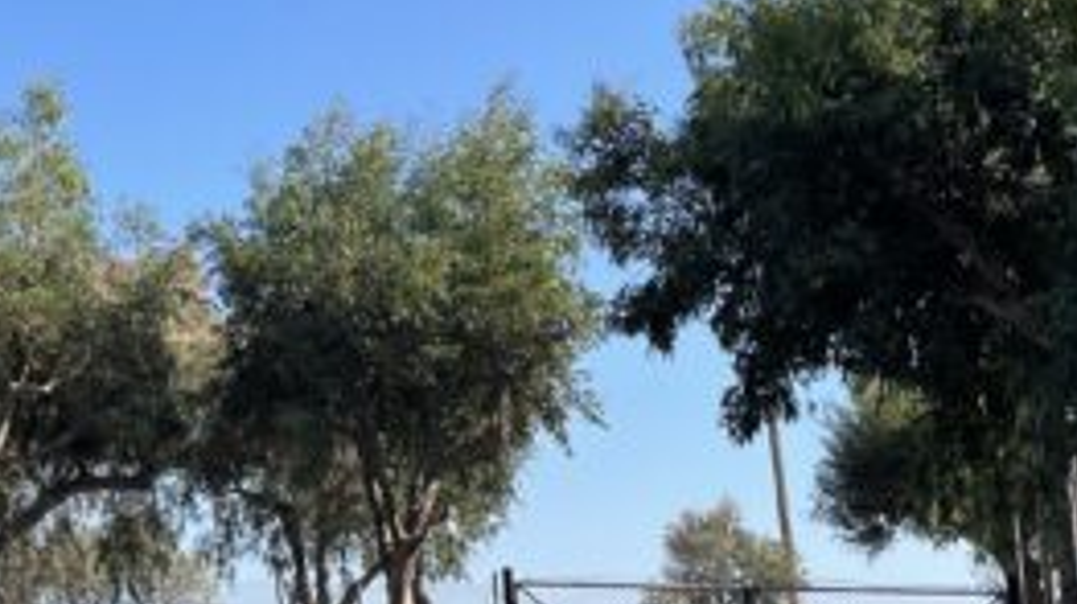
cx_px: -86
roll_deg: -0.4
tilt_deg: +15.2
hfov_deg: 24.1
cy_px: 25
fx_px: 2369
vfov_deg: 14.3
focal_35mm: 83
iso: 32
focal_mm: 4.2
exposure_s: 1/2564
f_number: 1.6
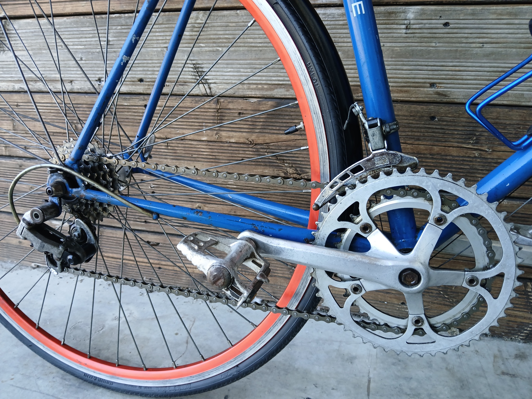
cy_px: 200
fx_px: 400
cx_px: 266
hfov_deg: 67.3
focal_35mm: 26
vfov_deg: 53.1
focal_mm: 3.98
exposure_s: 1/50
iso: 40
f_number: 1.8
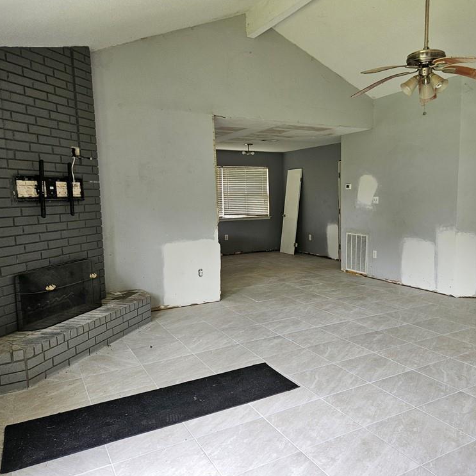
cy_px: 242
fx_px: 436
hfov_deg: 56.9
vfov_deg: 57.3
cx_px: 284
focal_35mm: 28
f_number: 1.8
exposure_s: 1/120
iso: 80
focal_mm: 5.4
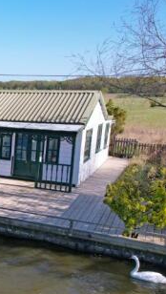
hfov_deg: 19.7
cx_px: -112
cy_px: 175
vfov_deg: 41.9
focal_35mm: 49
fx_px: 382
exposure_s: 1/180
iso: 100
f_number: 2.8
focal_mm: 8.38
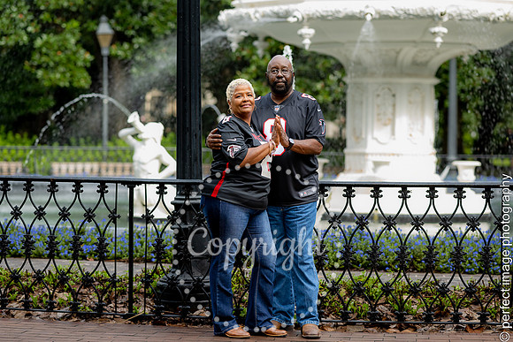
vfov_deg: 12.6
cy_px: 171
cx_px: 256
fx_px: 1545
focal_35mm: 108
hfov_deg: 18.9
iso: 64
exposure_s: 1/200
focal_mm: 105
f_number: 2.8
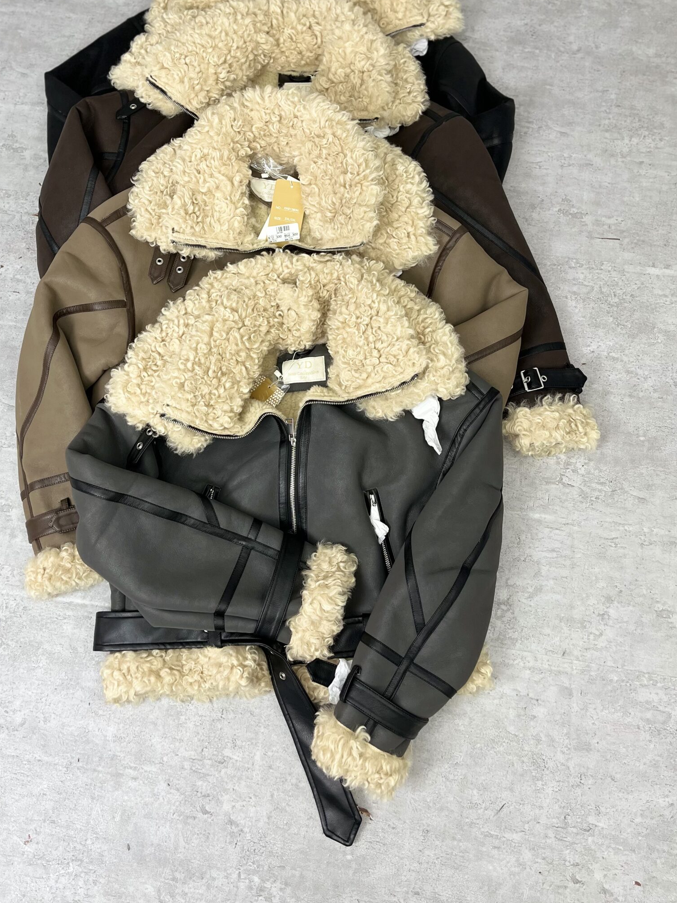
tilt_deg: -69.9
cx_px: 294
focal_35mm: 33
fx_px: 860
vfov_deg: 54.9
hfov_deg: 42.9
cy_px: 354
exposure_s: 1/100
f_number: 1.6
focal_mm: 5.1
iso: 80
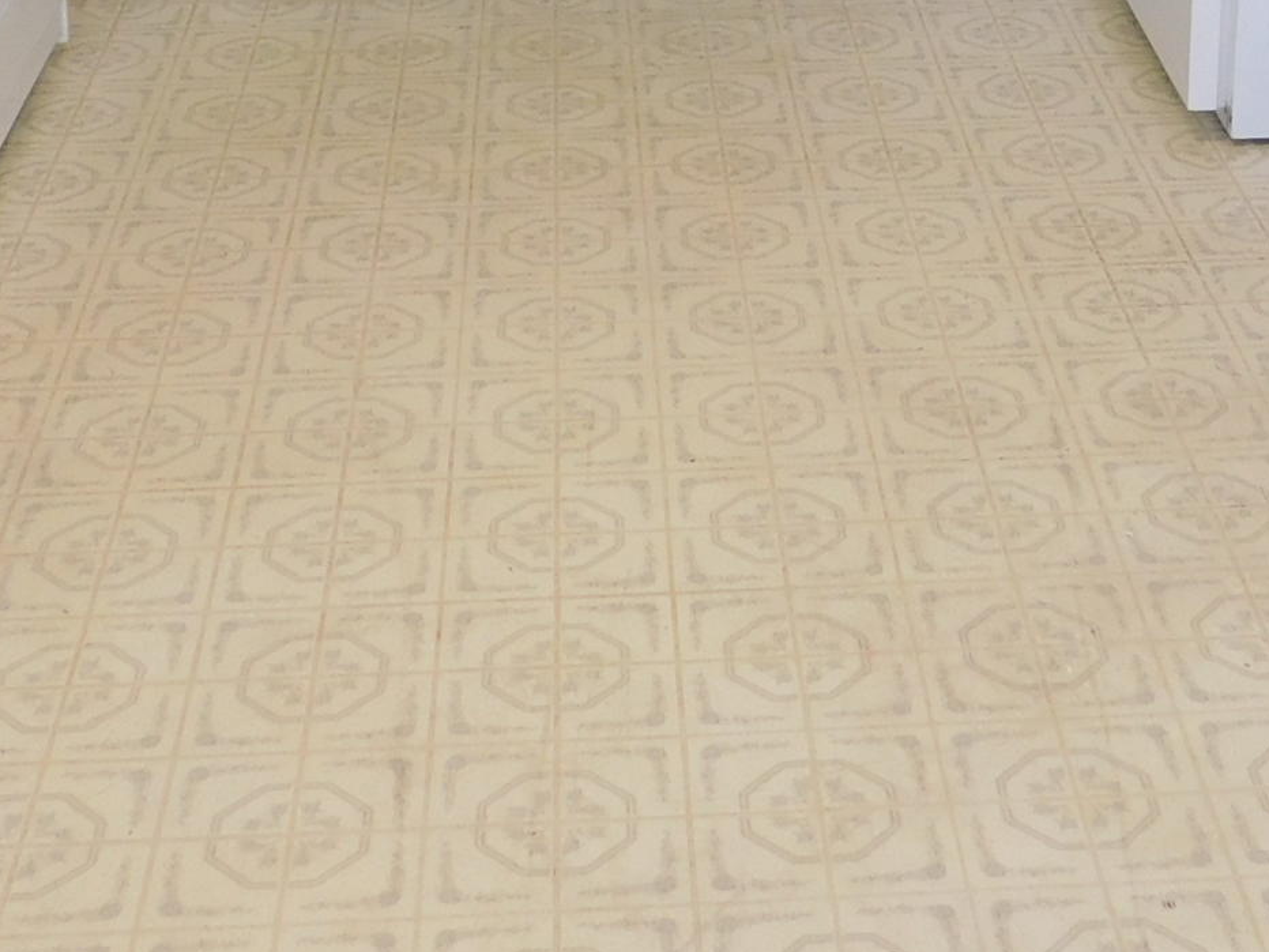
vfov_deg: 17.7
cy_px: -507
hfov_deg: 26.3
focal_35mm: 74
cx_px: 790
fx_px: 2713
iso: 140
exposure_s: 1/30
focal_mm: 4
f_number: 3
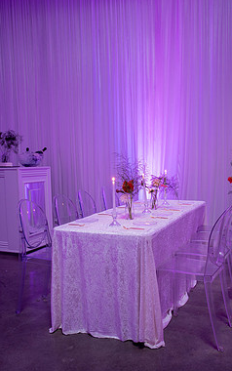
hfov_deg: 36.1
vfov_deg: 55.3
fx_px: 354
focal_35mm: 35
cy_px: 193
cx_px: 145
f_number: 4
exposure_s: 1/15
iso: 400
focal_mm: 29
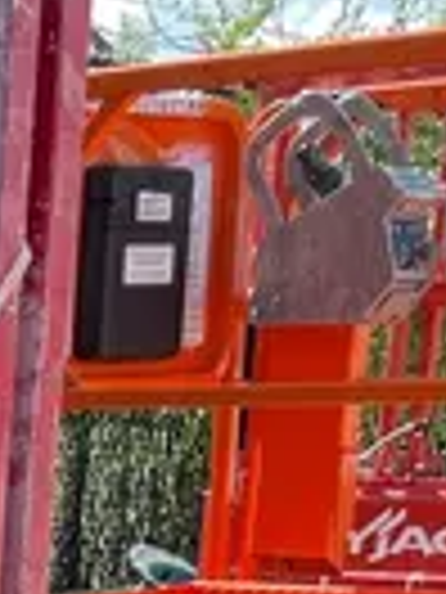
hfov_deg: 9.0
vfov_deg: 12.2
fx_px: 2474
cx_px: -730
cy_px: 1163
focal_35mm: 144
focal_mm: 4.2
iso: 32
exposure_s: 1/545
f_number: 1.6
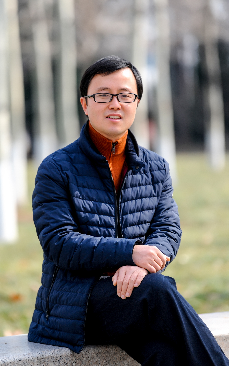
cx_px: 112
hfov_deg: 8.0
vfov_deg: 12.8
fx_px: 1638
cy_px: 183
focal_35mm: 164
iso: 400
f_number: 2.8
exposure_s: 1/1600
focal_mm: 160
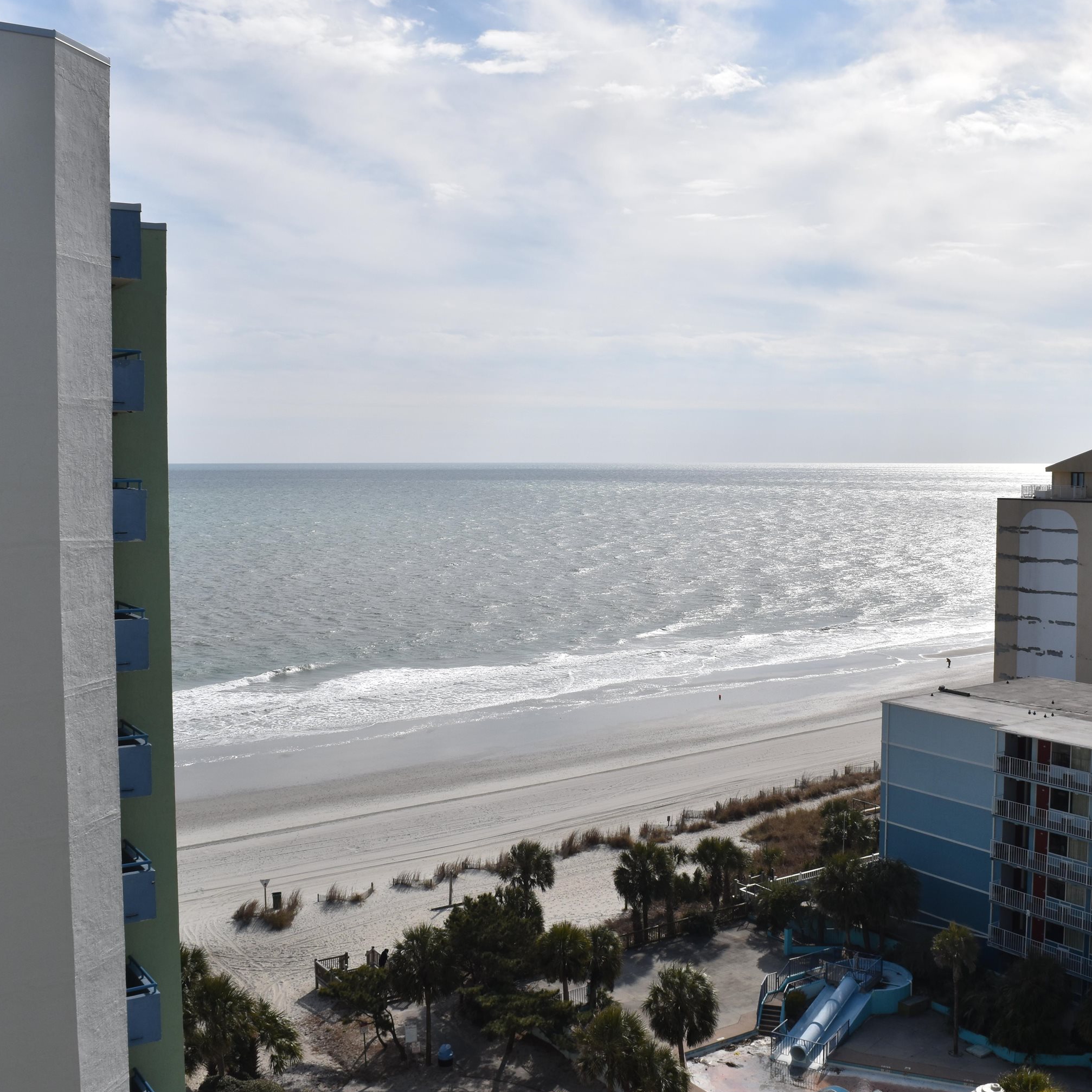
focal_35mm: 35
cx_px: 586
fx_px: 1249
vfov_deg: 47.2
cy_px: 543
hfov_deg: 47.2
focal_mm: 18
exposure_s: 1/640
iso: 200
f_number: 13
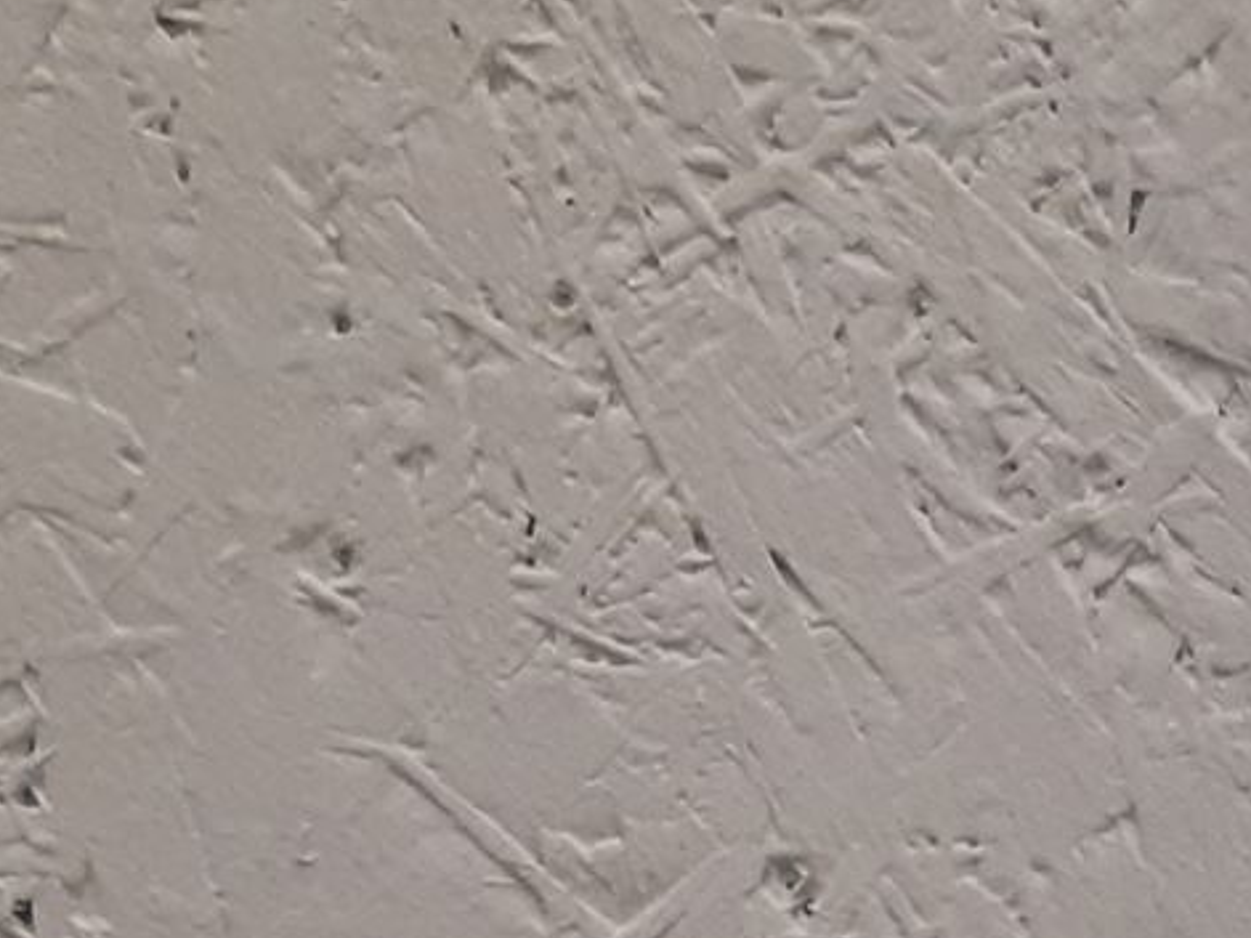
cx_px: 1849
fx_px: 4083
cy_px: 1871
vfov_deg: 11.7
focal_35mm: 113
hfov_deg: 16.0
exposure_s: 1/50
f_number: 1.7
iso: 160
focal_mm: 3.93
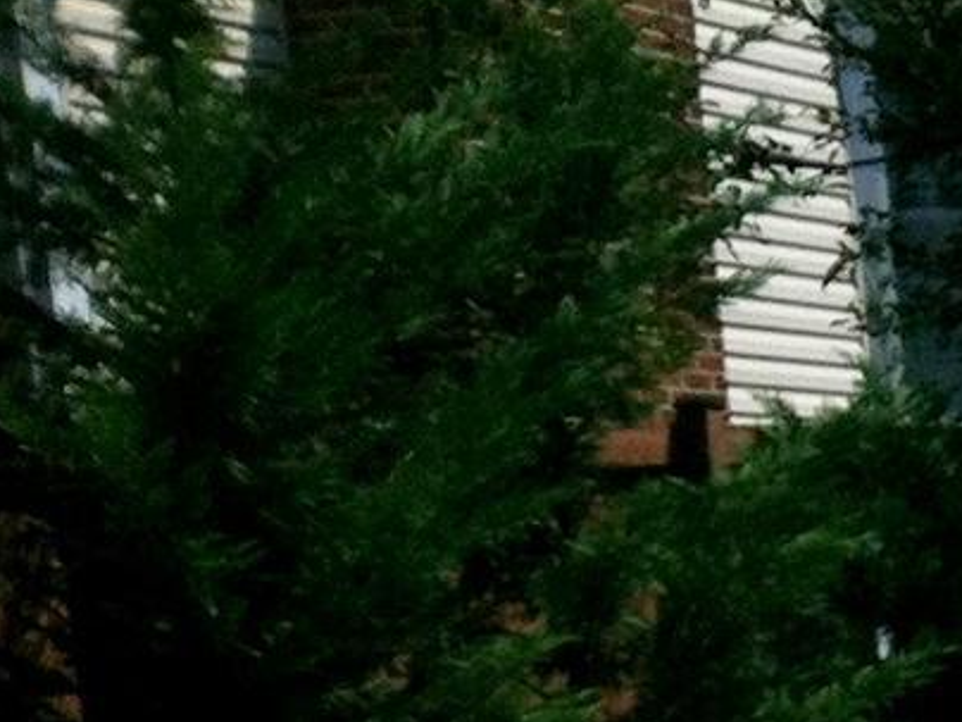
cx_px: 2429
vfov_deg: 7.7
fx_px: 4919
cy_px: 1793
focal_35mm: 177
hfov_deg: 9.7
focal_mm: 3.85
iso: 80
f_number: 2.8
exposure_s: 1/2349
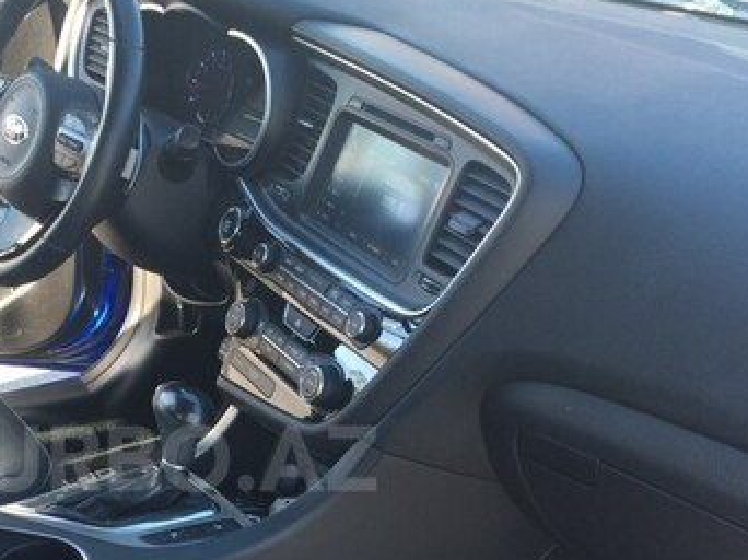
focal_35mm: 56
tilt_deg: -29.1
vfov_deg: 25.6
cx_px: 153
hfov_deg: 33.4
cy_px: 458
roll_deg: -4.6
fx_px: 1209
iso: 40
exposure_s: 1/100
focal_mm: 4.15
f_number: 2.2
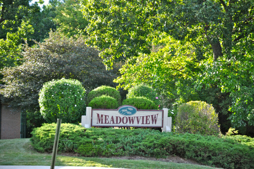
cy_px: 84
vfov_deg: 8.7
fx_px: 1110
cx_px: 127
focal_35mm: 158
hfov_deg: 13.1
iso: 400
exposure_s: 1/250
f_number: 5.6
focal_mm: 105
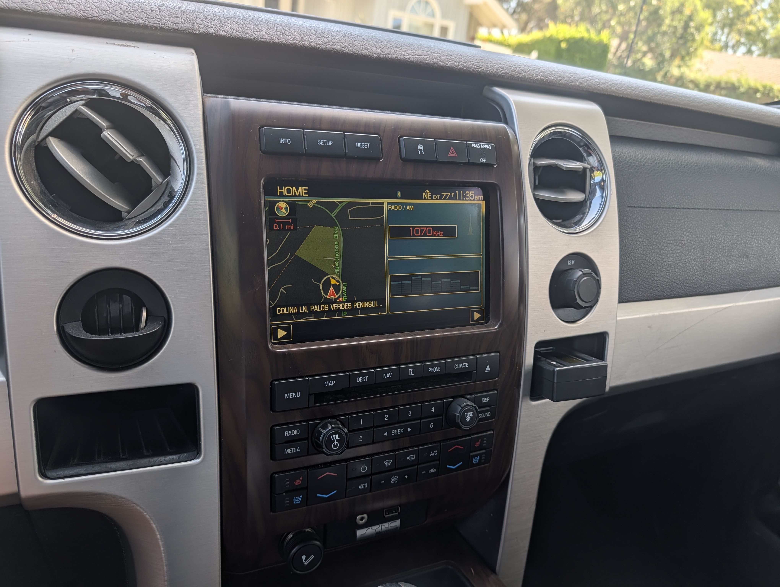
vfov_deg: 56.9
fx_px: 542
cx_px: 390
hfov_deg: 71.5
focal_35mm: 24
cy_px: 294
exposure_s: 1/848
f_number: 1.68
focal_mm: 6.9
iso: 21
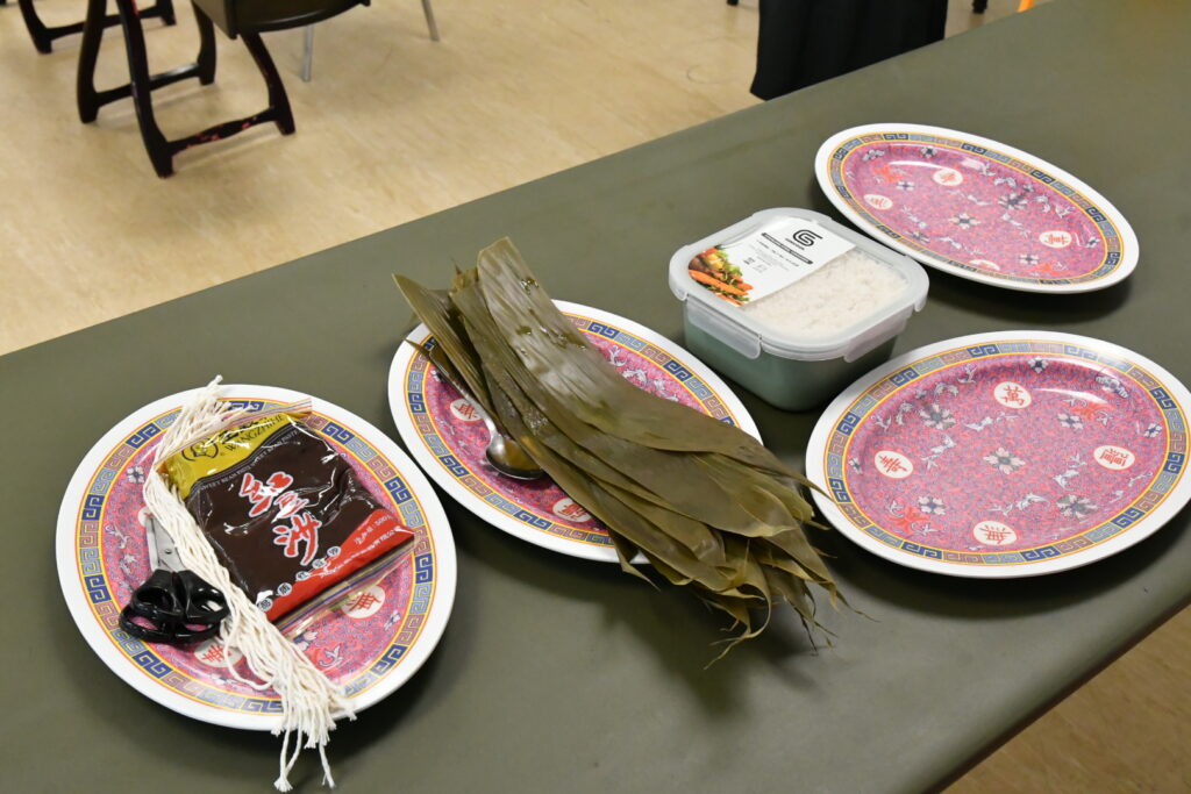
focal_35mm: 39
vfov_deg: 34.2
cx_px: 596
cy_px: 397
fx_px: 1290
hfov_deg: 49.5
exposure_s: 1/250
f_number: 8
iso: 6400
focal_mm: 26
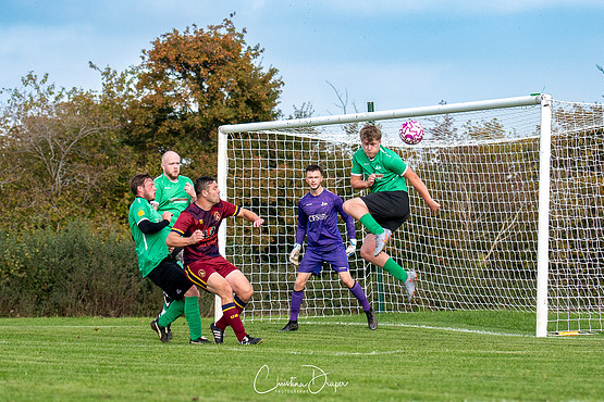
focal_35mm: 200
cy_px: 172
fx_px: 3355
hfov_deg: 10.3
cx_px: 266
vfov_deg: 6.9
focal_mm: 82
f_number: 2.8
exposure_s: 1/3200
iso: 320
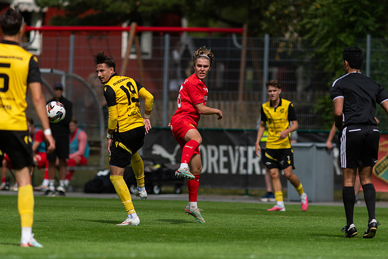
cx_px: 194
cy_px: 130
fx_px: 5154
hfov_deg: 4.3
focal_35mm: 478
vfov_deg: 2.9
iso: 110
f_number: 3.2
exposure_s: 1/2000
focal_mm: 300
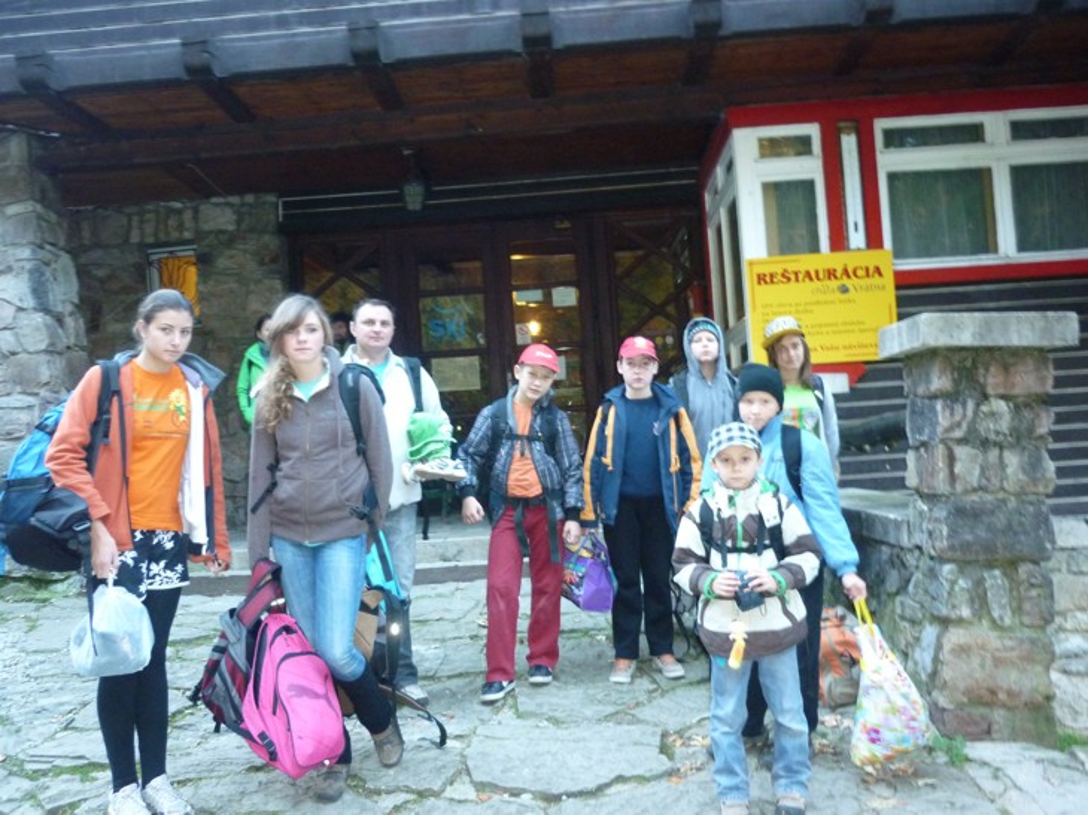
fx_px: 1037
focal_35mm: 33
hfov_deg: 55.4
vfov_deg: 42.9
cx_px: 544
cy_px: 408
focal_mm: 5.5
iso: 400
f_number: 2.8
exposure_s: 1/30
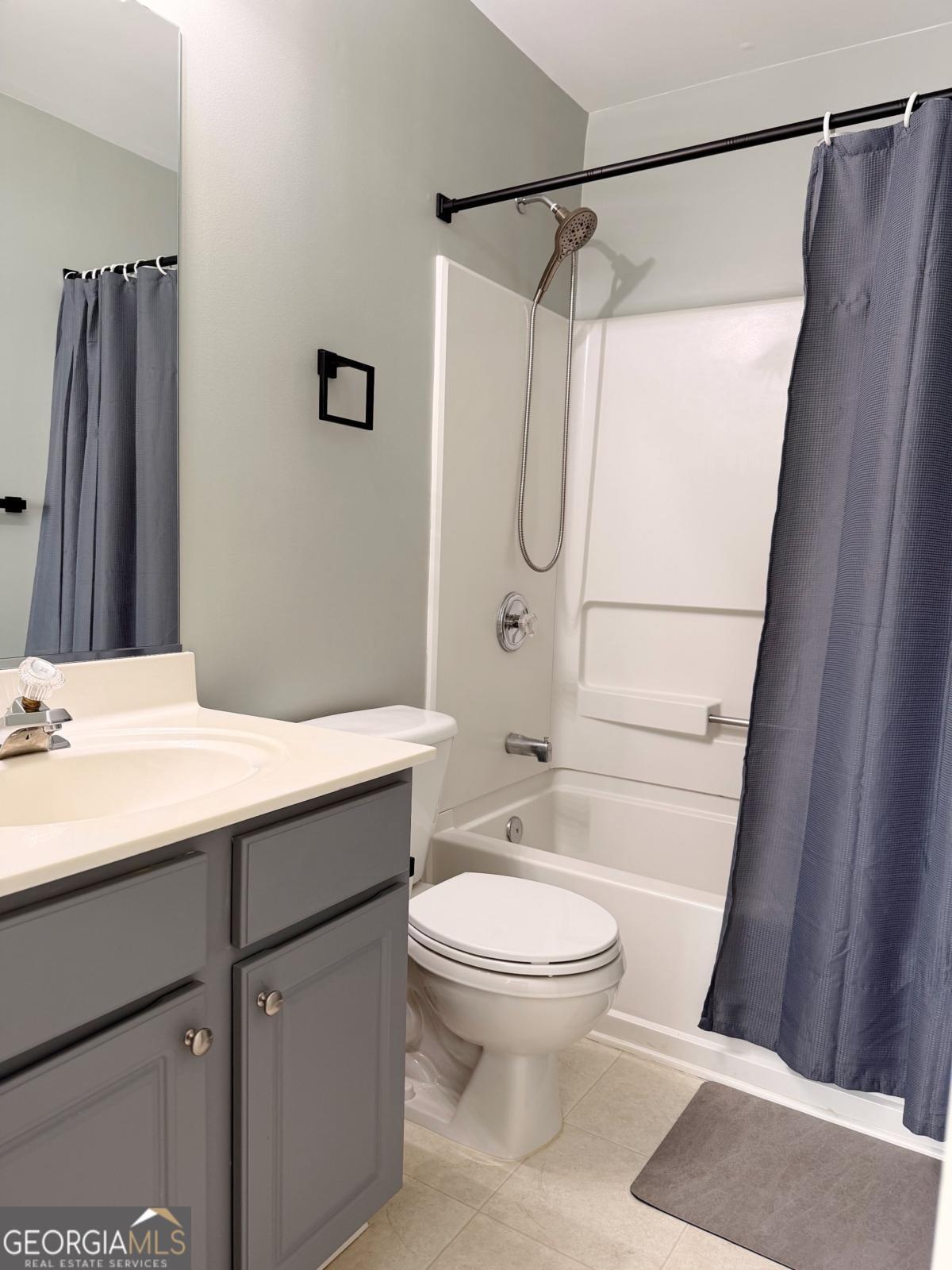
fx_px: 880
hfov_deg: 56.8
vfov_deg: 71.6
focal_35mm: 24
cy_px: 635
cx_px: 476
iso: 125
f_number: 1.78
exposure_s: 1/60
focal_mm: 6.76
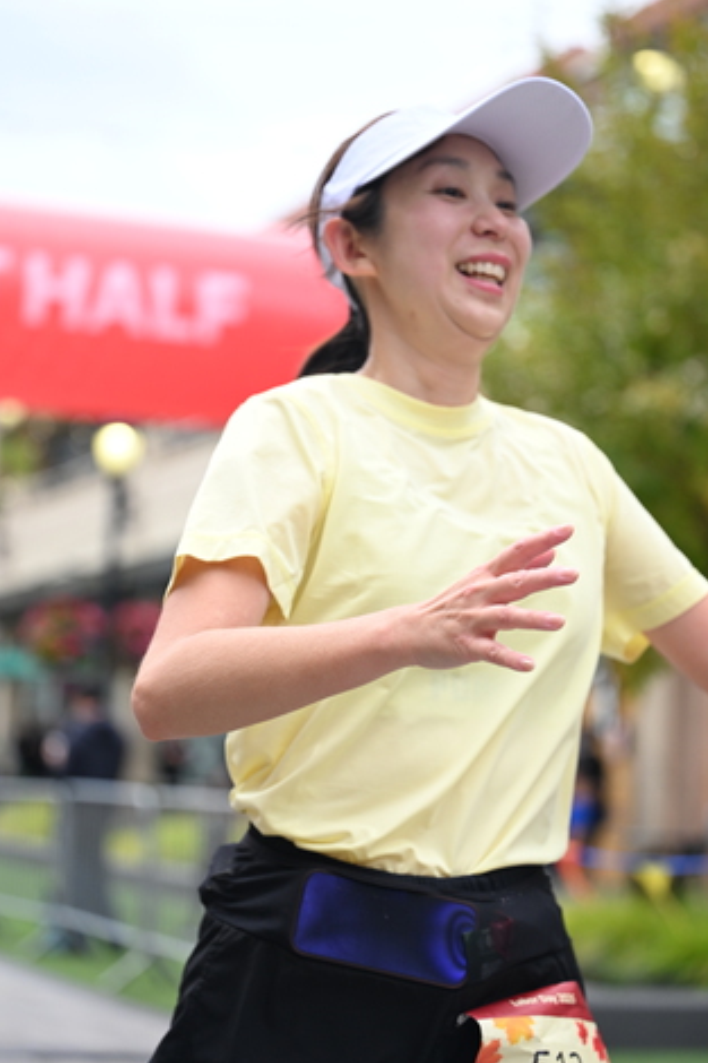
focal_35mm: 82
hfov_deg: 16.6
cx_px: 365
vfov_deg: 24.8
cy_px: 541
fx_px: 2421
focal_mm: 70
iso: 640
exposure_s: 1/2000
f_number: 2.8
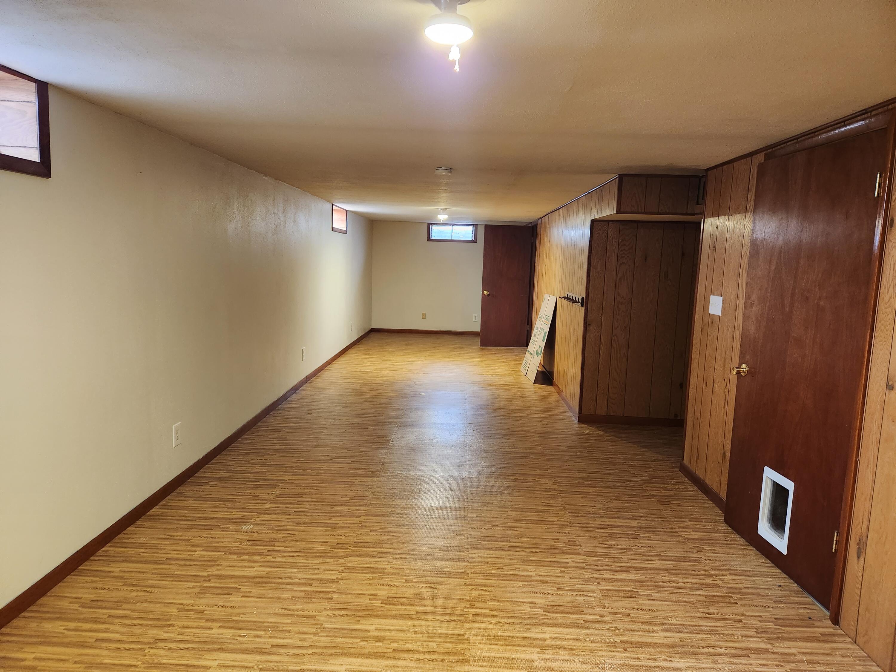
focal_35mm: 23
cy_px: 336
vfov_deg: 58.9
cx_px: 448
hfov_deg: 73.9
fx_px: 595
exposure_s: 1/60
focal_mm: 5.4
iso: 640
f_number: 1.8
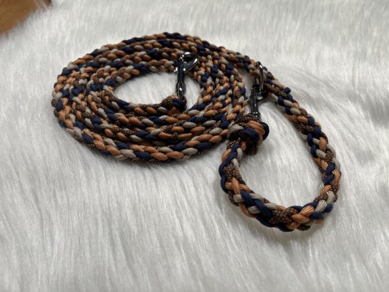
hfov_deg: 67.3
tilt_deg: -48.2
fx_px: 292
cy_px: 146
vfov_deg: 53.1
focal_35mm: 26
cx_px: 194
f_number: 1.6
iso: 64
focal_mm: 5.1
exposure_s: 1/122
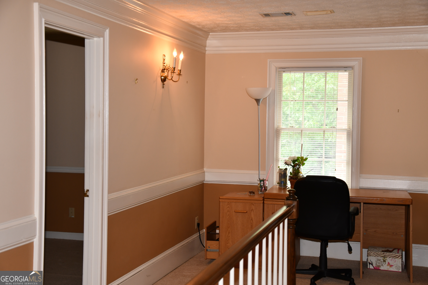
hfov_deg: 38.2
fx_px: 618
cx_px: 214
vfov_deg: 26.0
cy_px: 142
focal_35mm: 52
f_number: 4.5
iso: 450
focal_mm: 35
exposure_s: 1/60
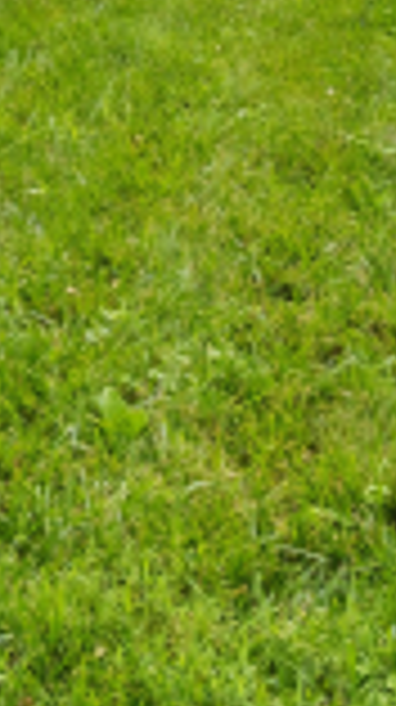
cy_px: -405
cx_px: -387
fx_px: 1404
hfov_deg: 13.7
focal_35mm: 75
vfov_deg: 22.3
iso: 400
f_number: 10
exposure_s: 1/160
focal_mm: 10
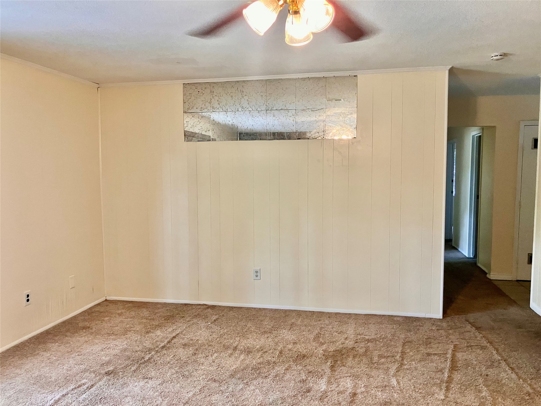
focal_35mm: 28
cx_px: 270
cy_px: 203
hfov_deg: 63.4
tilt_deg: -4.7
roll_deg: +0.9
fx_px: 438
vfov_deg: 49.7
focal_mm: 3.99
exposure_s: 1/60
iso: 320
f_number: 1.8
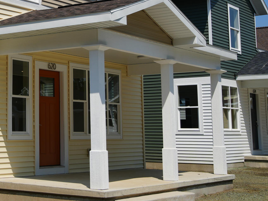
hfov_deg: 24.0
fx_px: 604
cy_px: 40
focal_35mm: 78
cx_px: 2
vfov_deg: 18.7
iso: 100
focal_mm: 35
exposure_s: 1/1000
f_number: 5
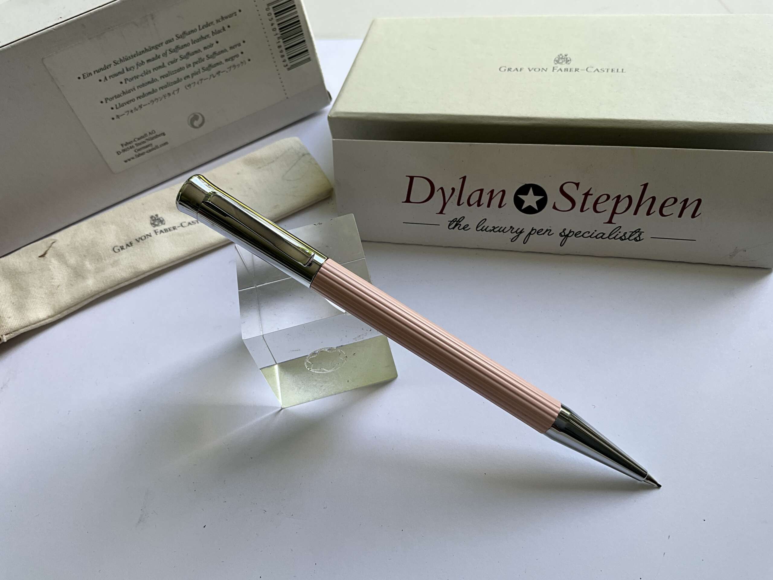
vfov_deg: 48.2
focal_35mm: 29
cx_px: 386
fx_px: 648
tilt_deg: -51.0
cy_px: 290
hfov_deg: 61.7
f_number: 1.8
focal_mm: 3
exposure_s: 1/167
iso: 20
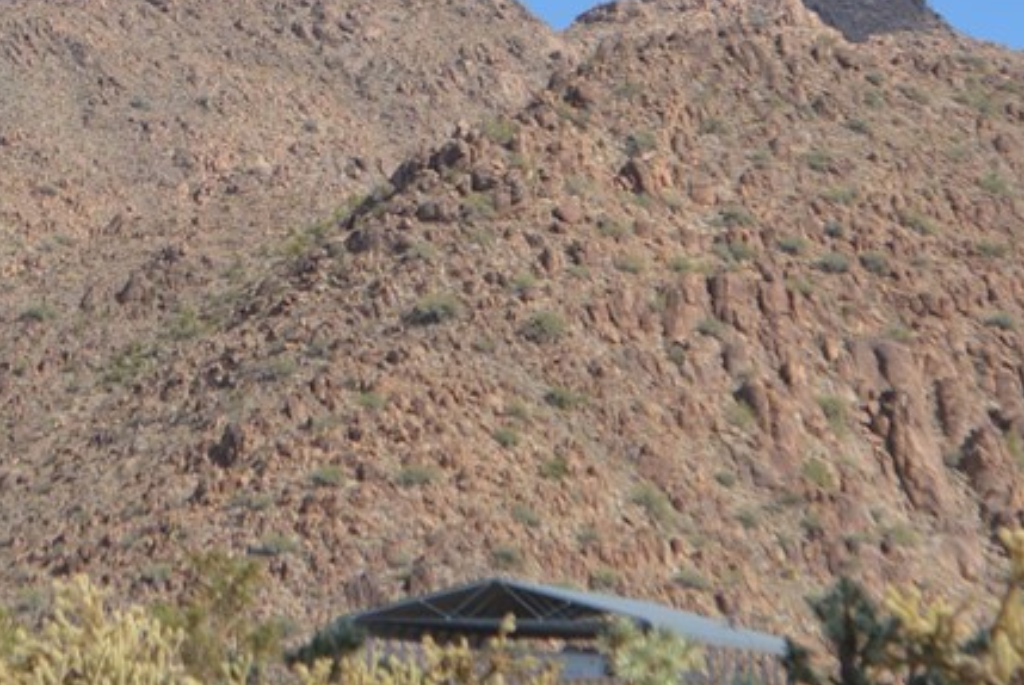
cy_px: 105
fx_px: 5930
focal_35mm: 208
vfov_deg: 6.6
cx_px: 356
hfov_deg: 9.9
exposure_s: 1/1600
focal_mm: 55
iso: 400
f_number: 7.1
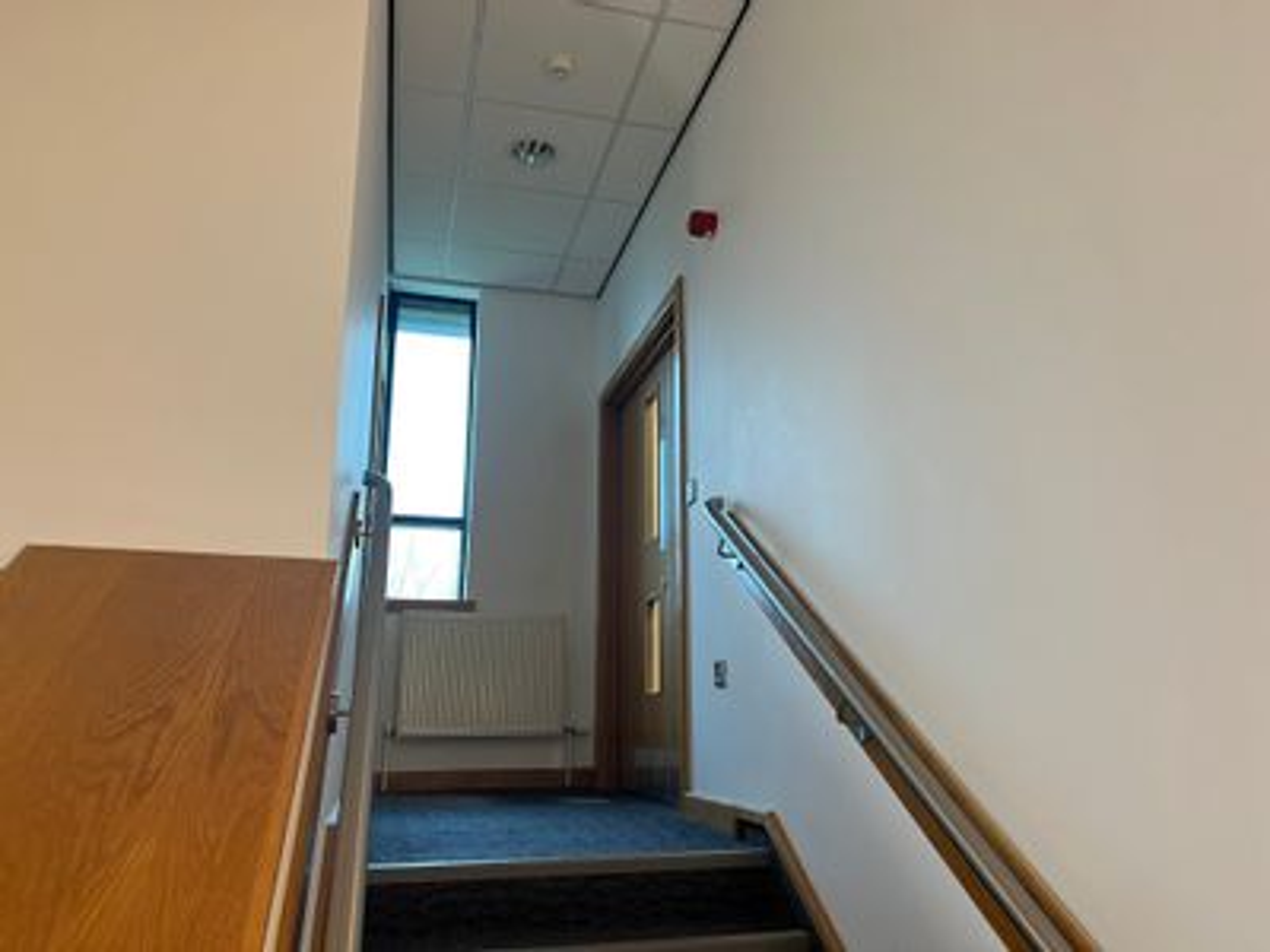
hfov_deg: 67.3
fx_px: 954
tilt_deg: +13.3
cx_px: 635
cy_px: 476
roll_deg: -0.4
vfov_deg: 53.1
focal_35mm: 26
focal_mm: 5.7
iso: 80
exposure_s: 1/50
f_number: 1.5
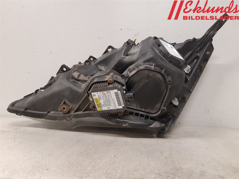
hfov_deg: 67.3
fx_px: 180
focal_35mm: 26
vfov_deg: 53.1
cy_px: 90
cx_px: 120
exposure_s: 1/50
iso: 250
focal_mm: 3.93
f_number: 1.7
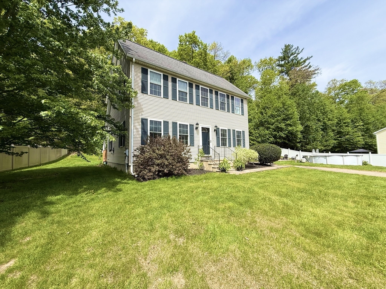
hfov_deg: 102.1
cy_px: 144
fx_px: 156
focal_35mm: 14
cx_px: 193
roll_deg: +1.0
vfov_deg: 85.7
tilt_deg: +6.0
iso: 50
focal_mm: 2.22
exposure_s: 1/1656
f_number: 2.2
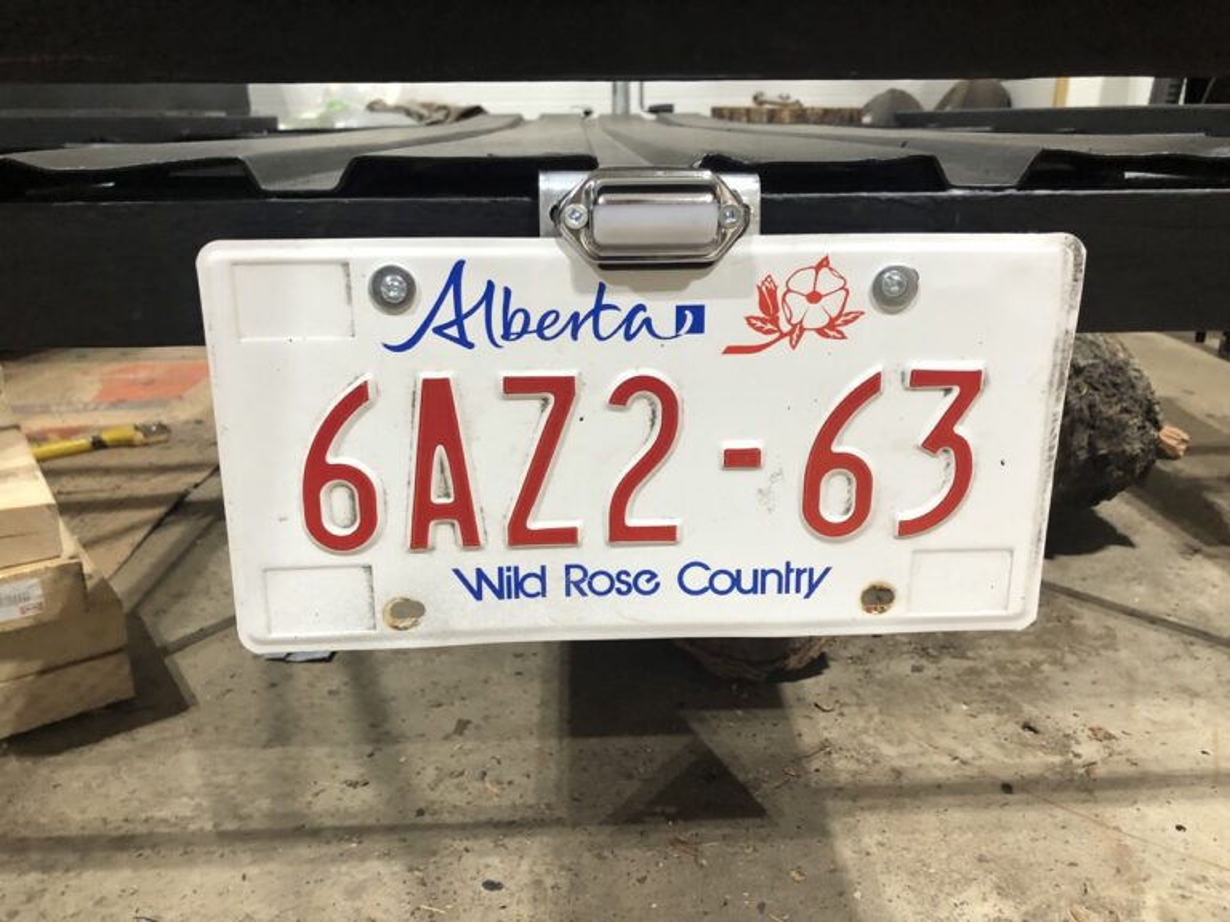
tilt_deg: -18.6
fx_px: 995
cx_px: 615
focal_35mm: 28
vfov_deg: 49.7
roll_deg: +1.4
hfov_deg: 63.4
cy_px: 461
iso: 50
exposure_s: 1/15
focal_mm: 4
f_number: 1.8
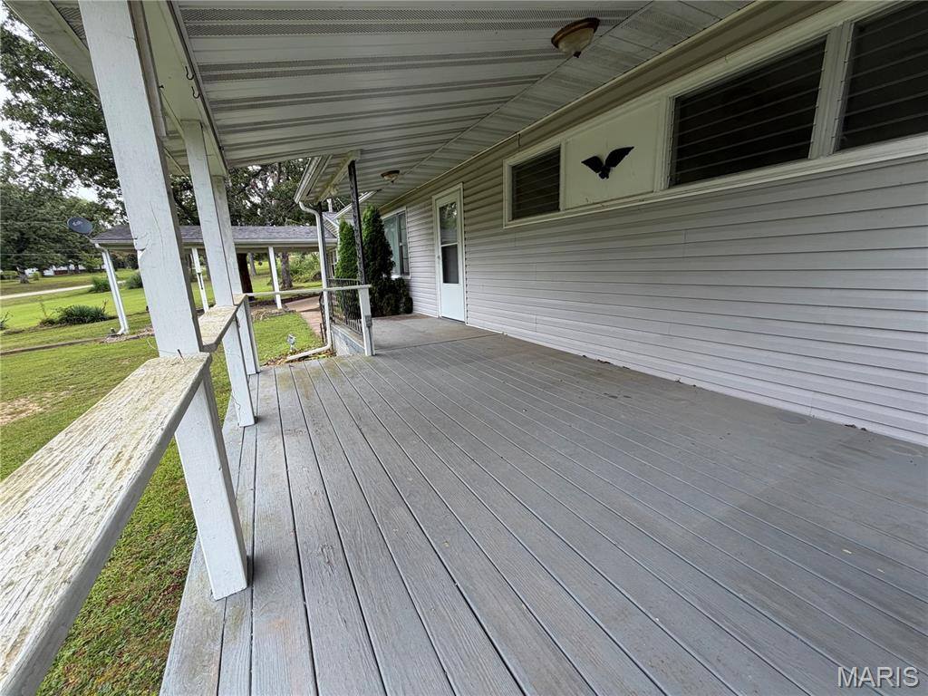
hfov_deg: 102.1
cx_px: 464
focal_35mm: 14
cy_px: 348
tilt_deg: -13.7
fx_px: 375
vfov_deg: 85.7
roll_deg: +3.3
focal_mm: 2.22
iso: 40
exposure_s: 1/224
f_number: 2.2
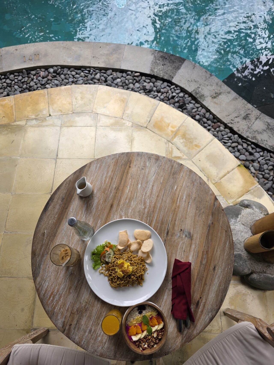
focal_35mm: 23
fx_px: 243
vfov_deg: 73.9
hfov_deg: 58.9
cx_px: 137
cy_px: 182
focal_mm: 6.3
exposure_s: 1/359
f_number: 1.7
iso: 25
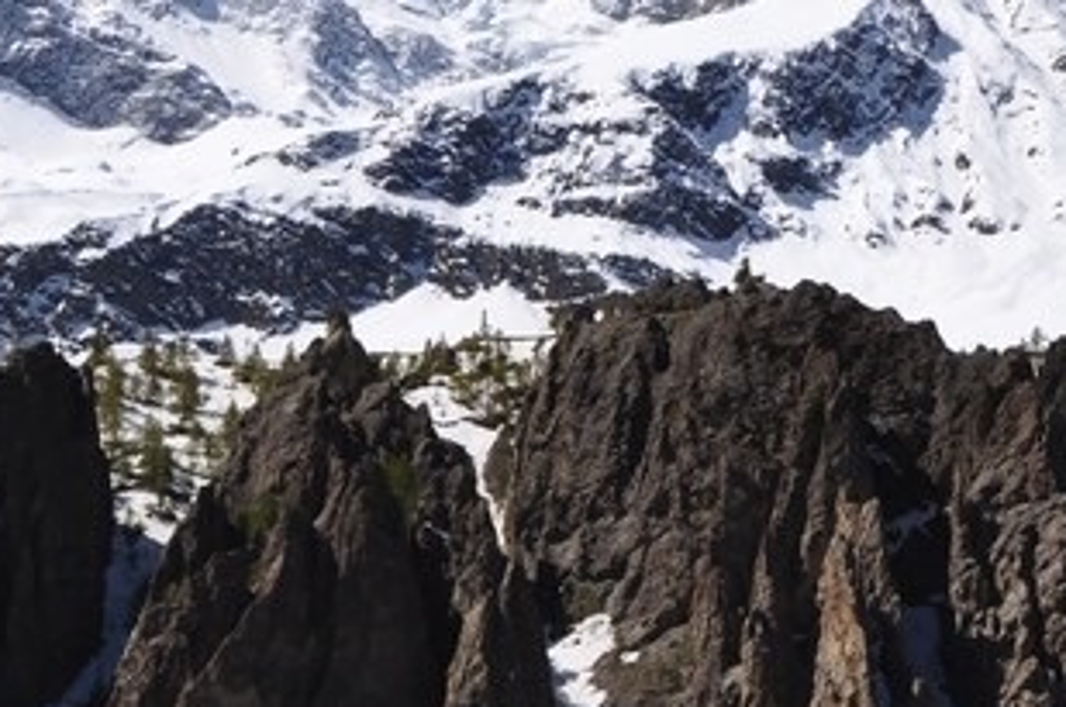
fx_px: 3903
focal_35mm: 132
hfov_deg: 15.5
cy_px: 364
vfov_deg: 10.4
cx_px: 338
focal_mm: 34
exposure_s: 1/500
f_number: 11
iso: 200
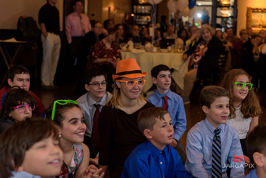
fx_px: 517
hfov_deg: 28.8
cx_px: 133
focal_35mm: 70
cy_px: 89
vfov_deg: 19.5
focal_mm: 70
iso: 1600
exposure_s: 1/125
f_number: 3.2
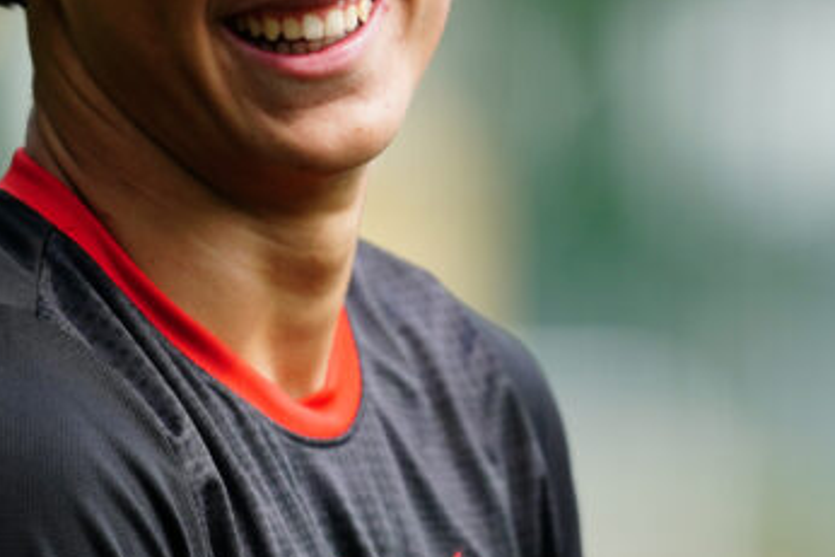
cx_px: 792
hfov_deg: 2.3
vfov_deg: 1.6
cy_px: 25
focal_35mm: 887
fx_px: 20581
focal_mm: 300
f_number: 2.8
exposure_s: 1/2500
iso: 500
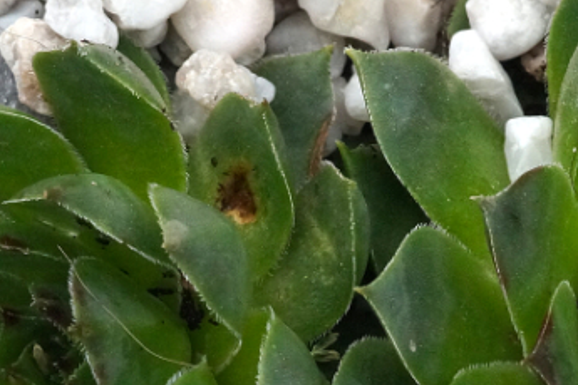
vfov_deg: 2.6
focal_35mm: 521
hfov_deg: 4.0
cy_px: 529
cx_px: 312
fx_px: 8364
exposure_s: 1/160
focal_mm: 100
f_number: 11
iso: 1250
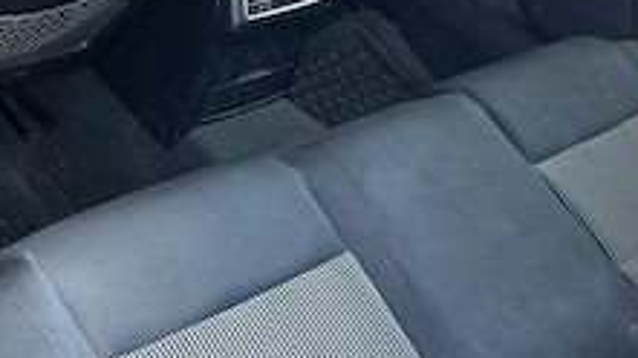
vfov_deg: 16.8
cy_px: 55
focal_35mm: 71
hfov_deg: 28.9
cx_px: 98
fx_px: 1200
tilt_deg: -33.5
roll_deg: -17.0
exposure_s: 1/120
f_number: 1.78
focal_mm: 6.76
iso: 200
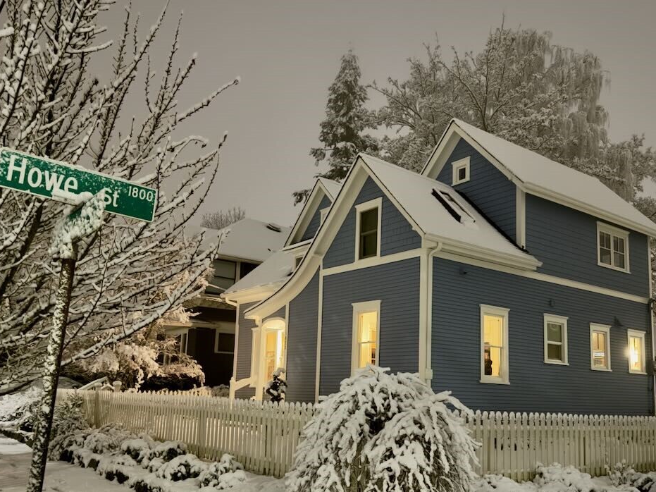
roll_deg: -1.3
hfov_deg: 55.2
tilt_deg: +8.6
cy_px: 305
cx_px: 364
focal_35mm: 33
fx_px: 625
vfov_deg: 42.6
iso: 400
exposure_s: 1/5
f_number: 1.78
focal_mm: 6.76
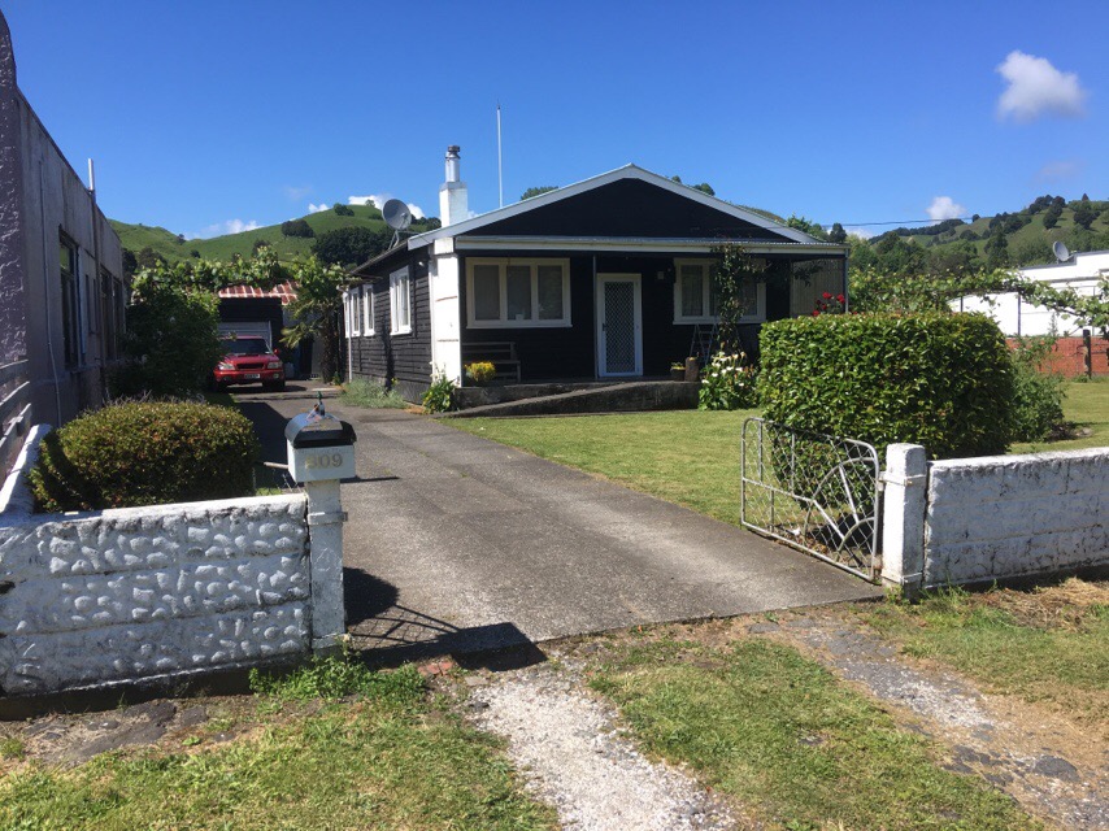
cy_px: 416
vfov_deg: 48.2
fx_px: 929
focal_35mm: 29
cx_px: 554
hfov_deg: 61.7
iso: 25
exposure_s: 1/1221
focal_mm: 4.15
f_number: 2.2
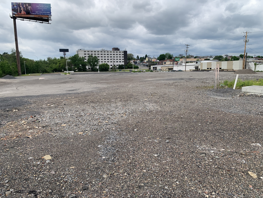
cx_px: 132
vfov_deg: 53.1
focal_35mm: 26
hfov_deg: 67.3
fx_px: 198
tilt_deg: -9.3
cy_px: 99
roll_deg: +1.6
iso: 25
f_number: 1.8
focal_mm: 4.25
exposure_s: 1/2114
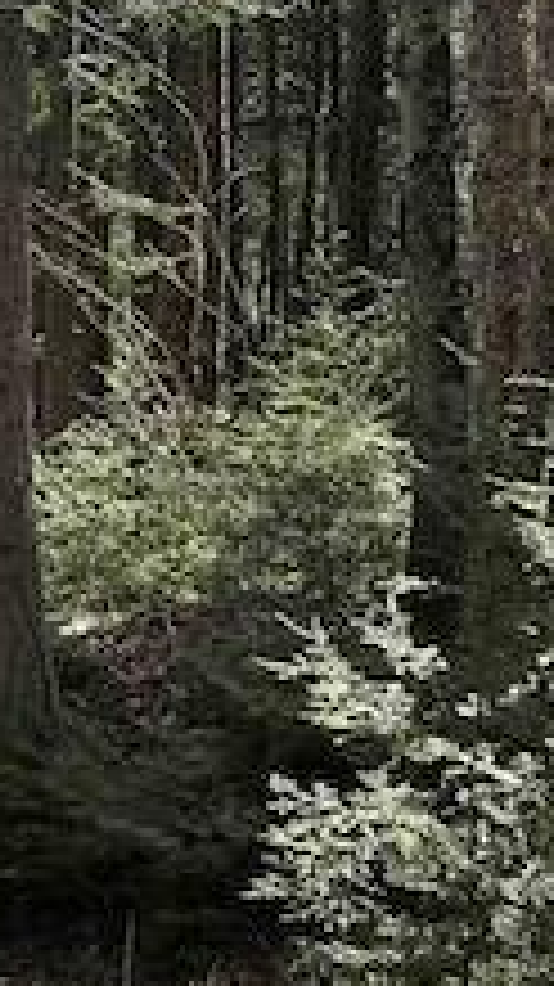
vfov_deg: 14.7
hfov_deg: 7.8
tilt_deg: -7.3
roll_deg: +0.4
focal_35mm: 146
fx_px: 3817
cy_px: 347
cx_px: -671
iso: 80
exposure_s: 1/1192
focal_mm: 6.76
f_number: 1.78
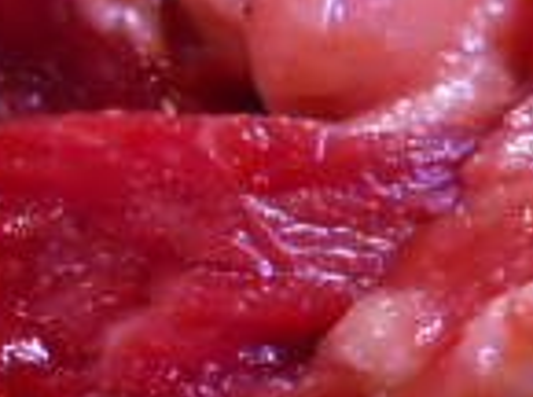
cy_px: 228
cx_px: 651
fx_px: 1905
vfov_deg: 11.9
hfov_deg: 15.3
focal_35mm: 124
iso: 800
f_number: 2.7
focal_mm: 5
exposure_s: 1/100
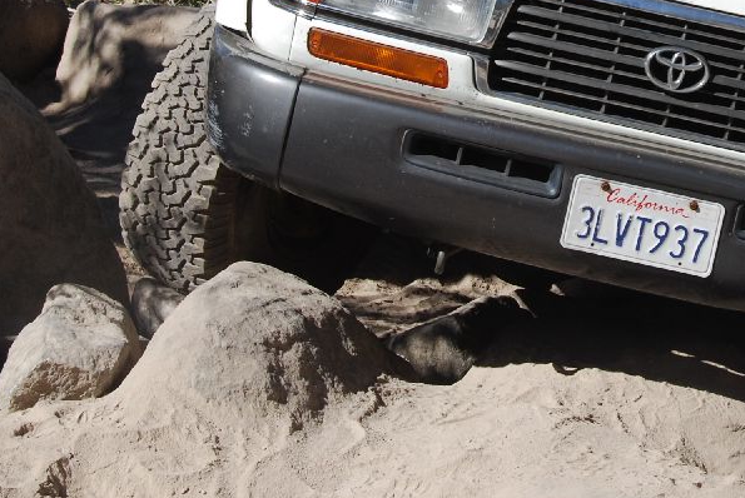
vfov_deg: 8.3
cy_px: -84
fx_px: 3397
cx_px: 644
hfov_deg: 12.4
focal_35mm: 164
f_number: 8
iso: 100
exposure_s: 1/250
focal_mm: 42
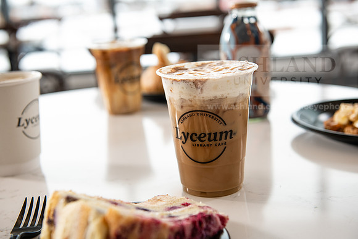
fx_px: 497
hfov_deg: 39.6
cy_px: 120
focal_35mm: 50
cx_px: 179
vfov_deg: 27.0
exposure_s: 1/200
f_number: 4
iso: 800
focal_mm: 50
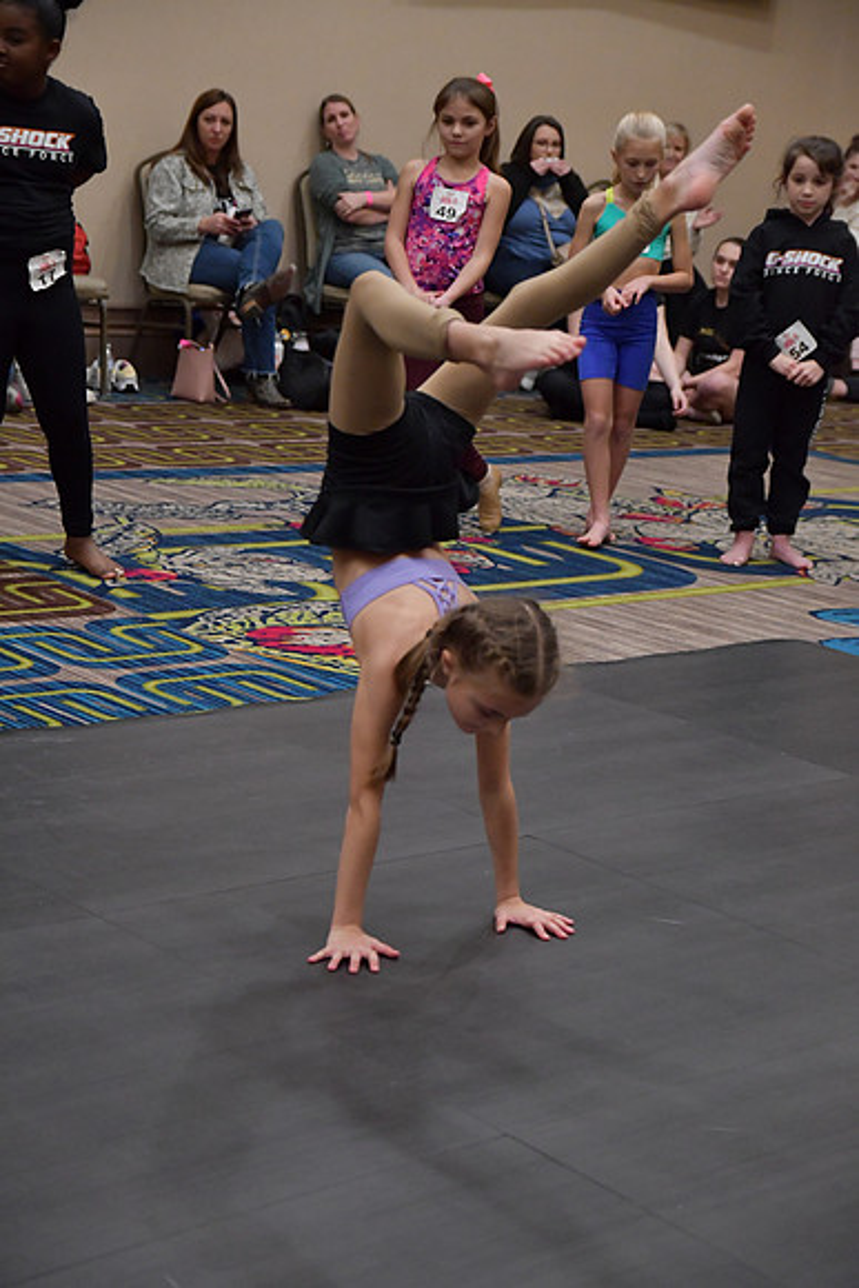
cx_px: 430
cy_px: 644
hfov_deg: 19.7
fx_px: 2468
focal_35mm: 69
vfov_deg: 29.2
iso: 2500
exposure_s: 1/640
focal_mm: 46
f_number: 2.8
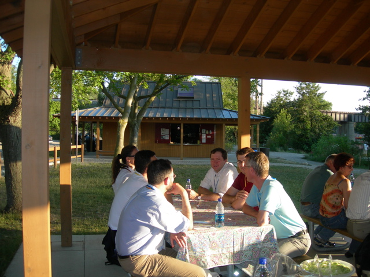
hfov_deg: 49.0
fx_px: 406
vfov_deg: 37.7
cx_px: 185
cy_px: 138
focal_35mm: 38
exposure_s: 1/190
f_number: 2.8
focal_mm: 7.8
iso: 50
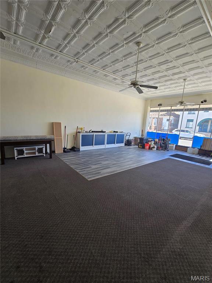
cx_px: 106
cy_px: 142
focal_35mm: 13
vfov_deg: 106.2
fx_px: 106
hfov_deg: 89.9
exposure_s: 1/120
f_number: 2.2
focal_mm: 2.2
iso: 80
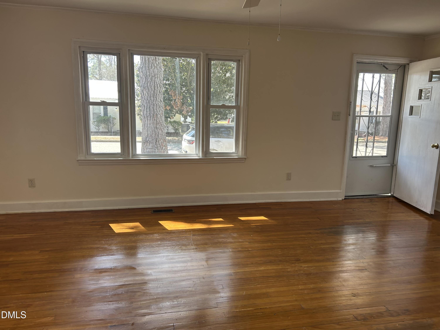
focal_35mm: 26
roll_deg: -1.3
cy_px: 165
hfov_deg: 67.3
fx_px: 330
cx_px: 220
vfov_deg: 53.1
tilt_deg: -9.6
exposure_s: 1/166
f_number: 1.5
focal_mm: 5.7
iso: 50
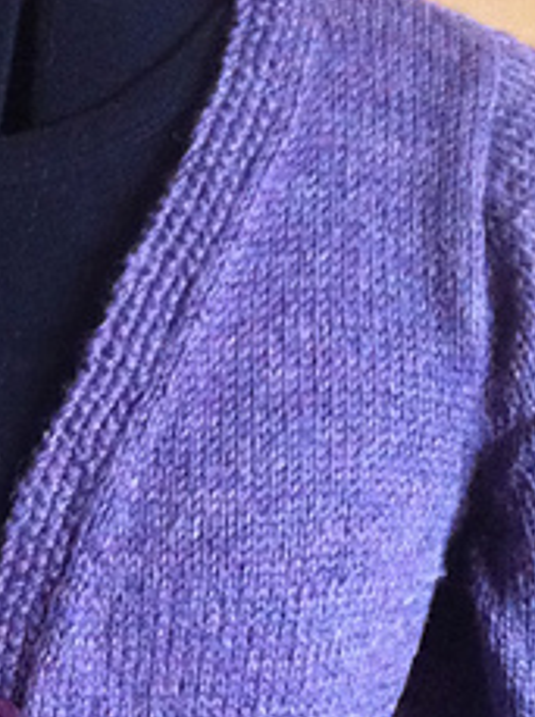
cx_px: -22
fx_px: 2025
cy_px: 664
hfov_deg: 14.8
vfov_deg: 19.6
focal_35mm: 98
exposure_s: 1/15
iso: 400
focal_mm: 3.85
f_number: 2.8
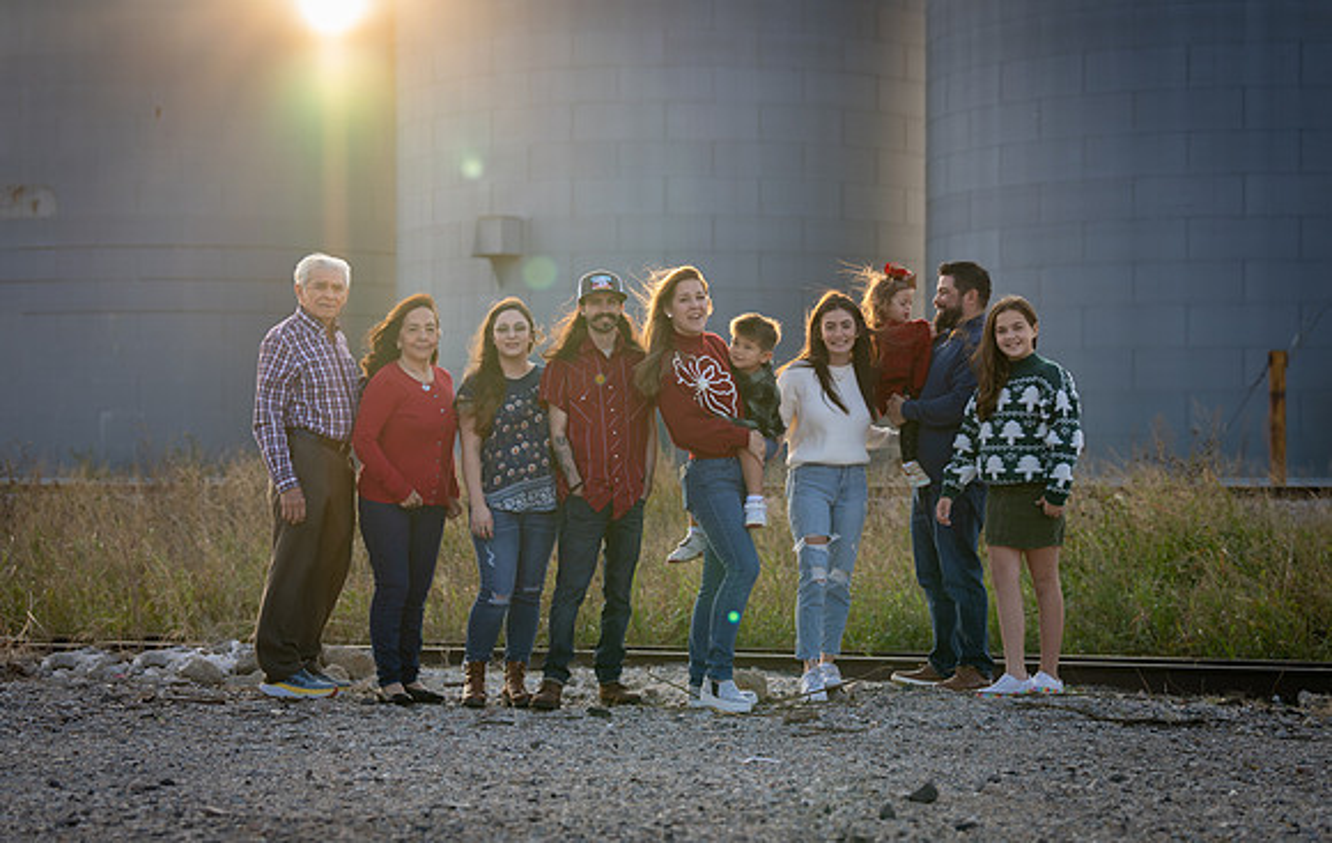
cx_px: 644
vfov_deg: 16.5
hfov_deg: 25.9
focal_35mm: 80
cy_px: 472
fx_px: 2898
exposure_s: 1/320
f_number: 3.5
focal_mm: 70
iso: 100
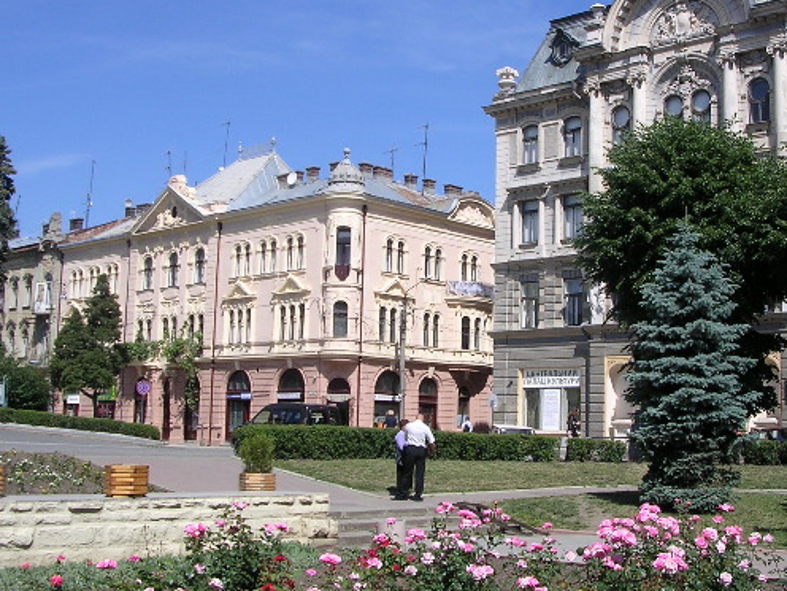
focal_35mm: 49
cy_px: 240
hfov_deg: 38.7
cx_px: 478
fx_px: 1114
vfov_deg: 29.6
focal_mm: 5.8
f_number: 5.6
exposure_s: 1/325
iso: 100
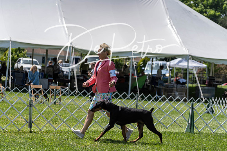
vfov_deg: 11.4
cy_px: 76
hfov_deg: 17.0
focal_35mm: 121
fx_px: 761
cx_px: 114
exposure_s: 1/1250
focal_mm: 111
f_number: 4
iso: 160
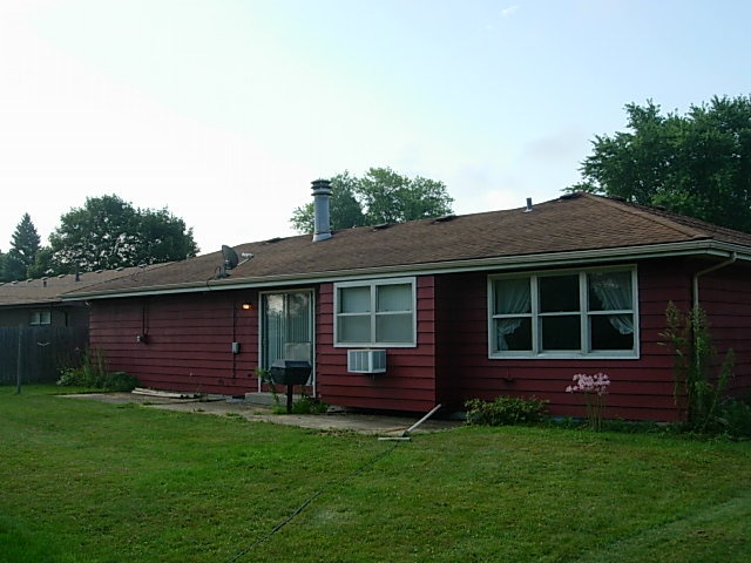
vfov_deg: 37.7
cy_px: 282
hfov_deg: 49.0
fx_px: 824
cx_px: 376
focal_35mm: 38
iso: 79
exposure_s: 1/352
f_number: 4.8
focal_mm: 7.8
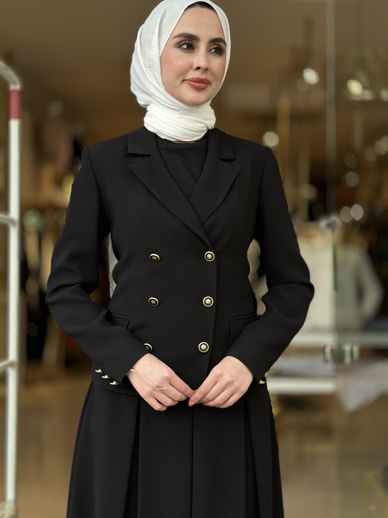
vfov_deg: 35.5
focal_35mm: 54
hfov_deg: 27.0
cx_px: 182
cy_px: 235
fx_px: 807
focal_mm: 6.86
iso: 80
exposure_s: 1/271
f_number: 1.78
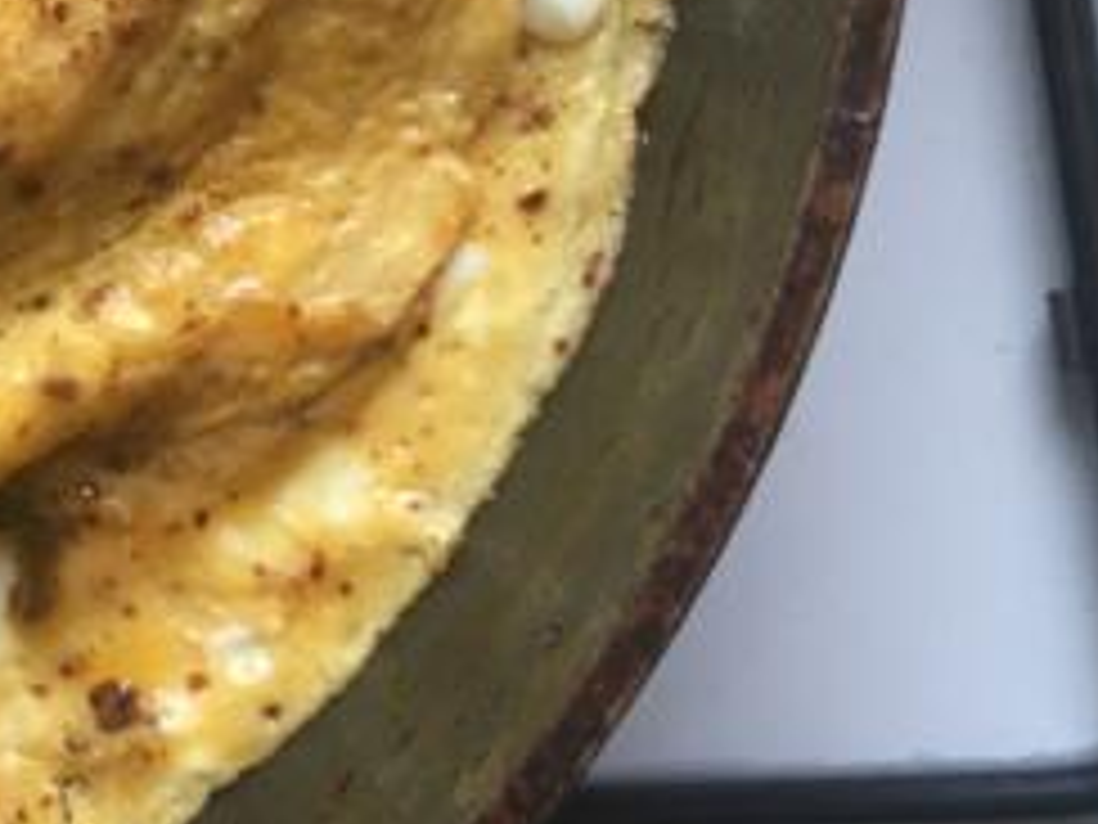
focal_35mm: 82
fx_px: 2601
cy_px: 230
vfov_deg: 17.9
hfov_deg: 21.9
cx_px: -261
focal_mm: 4.15
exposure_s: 1/33
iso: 160
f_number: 2.2
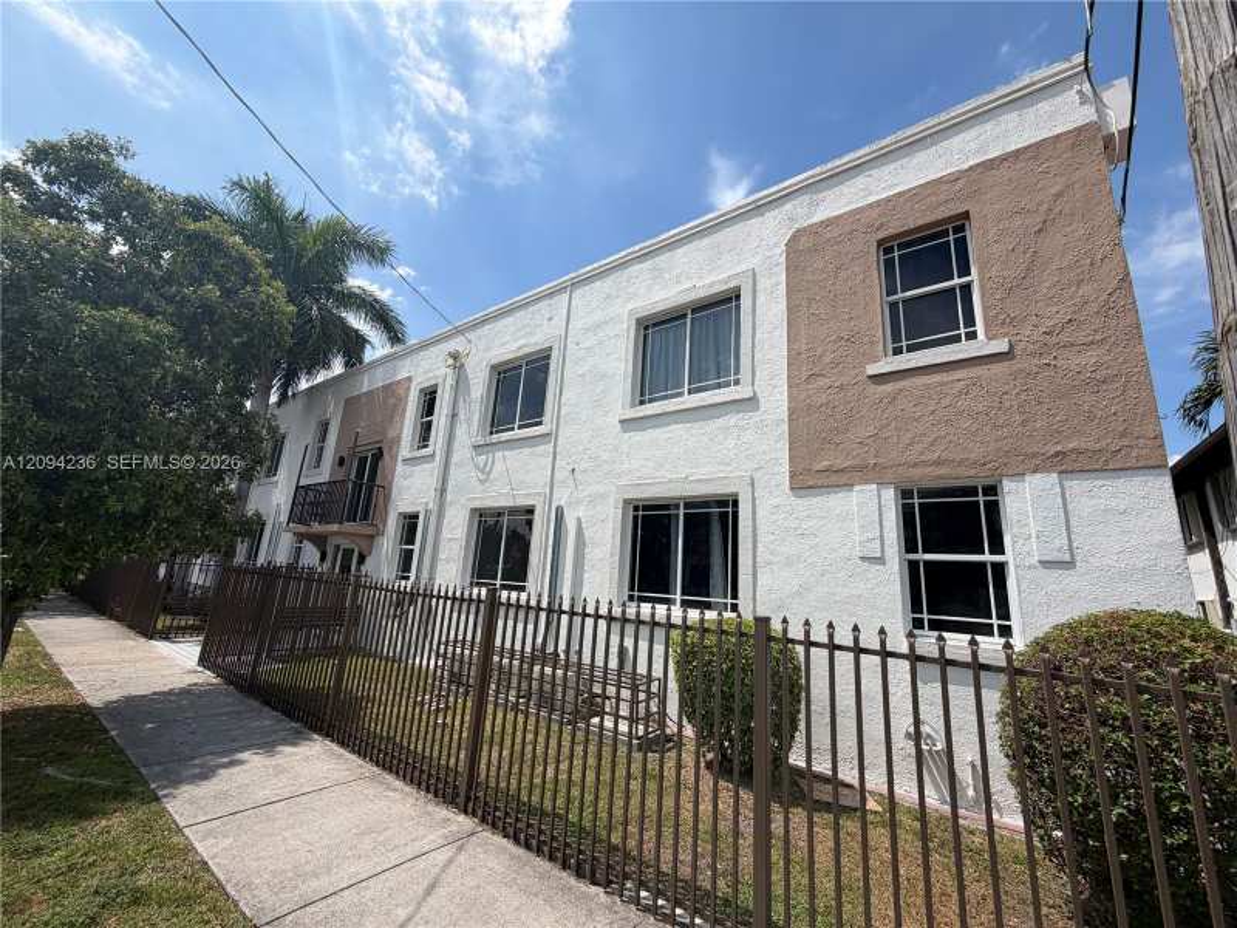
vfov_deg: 85.7
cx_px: 618
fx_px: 500
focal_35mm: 14
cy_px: 464
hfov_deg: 102.1
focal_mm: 2.22
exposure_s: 1/1017
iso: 20
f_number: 2.2
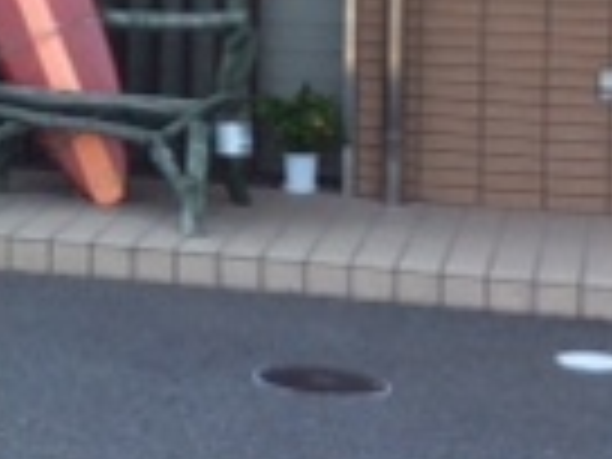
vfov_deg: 9.3
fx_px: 2740
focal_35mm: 155
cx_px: -392
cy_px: -202
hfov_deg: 12.0
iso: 32
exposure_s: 1/316
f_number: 2.4
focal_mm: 3.3
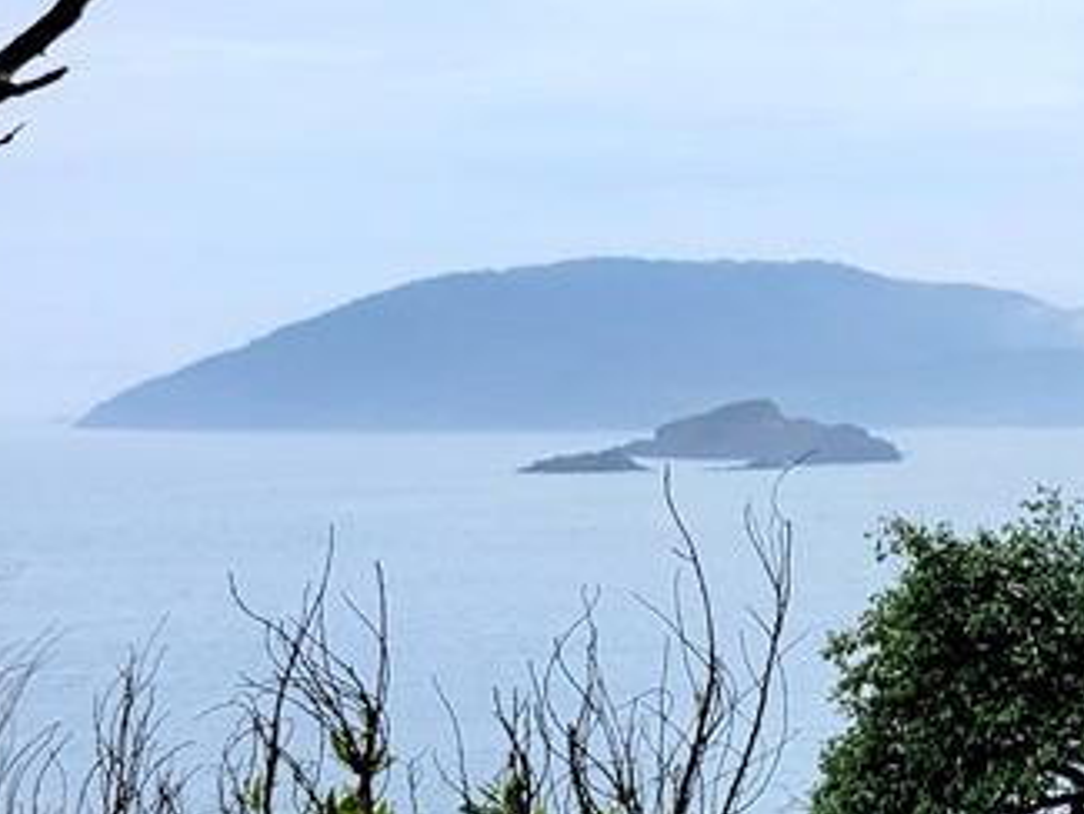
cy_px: 207
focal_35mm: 80
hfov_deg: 20.8
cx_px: 1624
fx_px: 2506
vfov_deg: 18.3
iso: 40
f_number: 1.8
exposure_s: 1/1576
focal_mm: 5.4
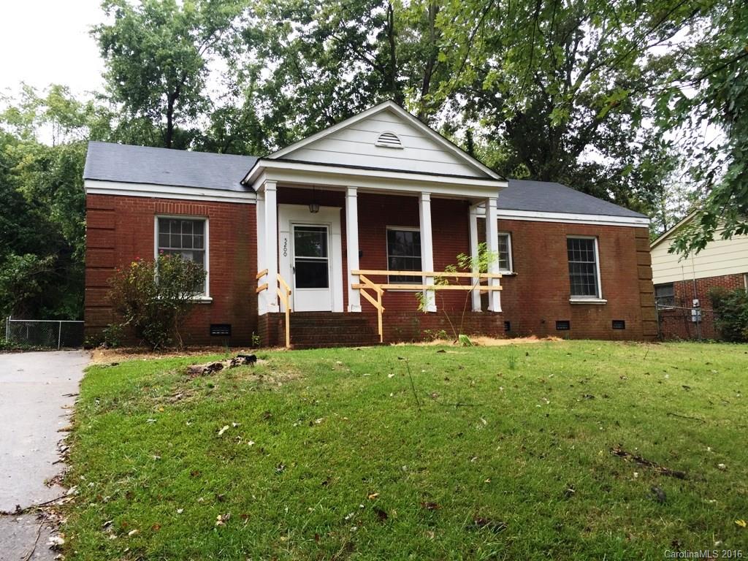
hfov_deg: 61.7
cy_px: 280
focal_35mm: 29
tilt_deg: +6.5
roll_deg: +2.3
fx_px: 627
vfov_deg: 48.2
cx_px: 374
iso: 40
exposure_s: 1/120
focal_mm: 4.15
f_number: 2.2
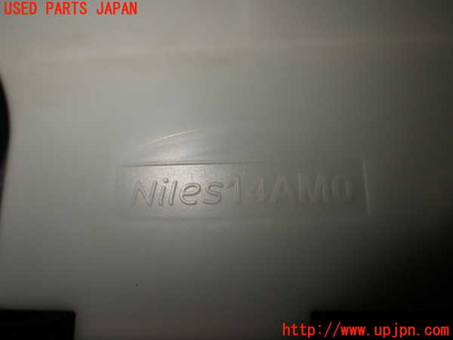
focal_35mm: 30
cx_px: 226
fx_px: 393
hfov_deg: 60.0
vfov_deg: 46.8
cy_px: 170
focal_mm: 5.4
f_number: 3.2
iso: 100
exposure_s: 1/250
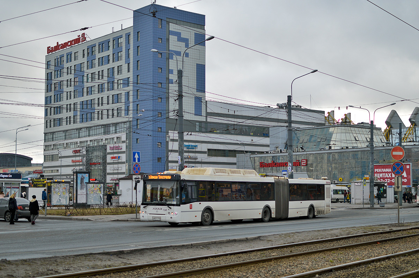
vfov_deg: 25.7
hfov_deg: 37.9
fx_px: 611
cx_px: 210
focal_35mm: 52
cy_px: 139
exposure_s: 1/640
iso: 100
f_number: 2.2
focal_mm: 35
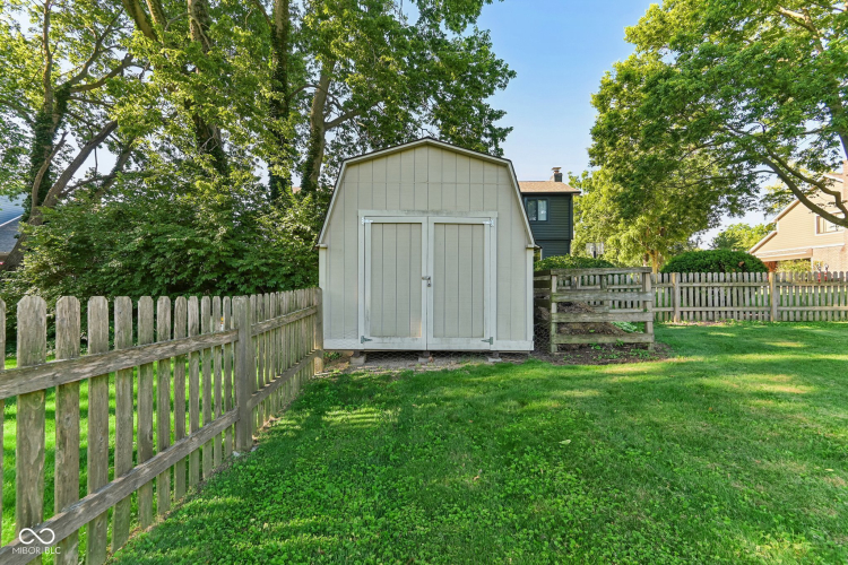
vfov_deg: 73.7
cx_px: 424
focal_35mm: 16
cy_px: 282
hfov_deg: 96.7
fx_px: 377
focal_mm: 16
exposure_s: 1/30
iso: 100
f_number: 8
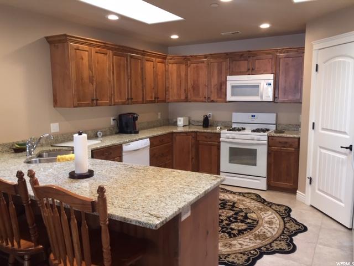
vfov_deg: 48.2
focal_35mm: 29
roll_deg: +0.2
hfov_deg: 61.7
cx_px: 177
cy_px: 133
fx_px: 297
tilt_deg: -8.3
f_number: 2.2
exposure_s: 1/30
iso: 80
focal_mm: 4.15
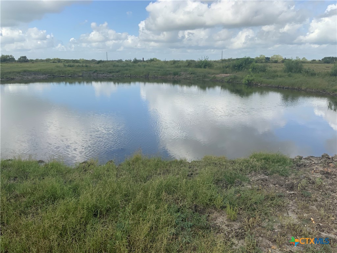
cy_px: 126
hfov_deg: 61.7
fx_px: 282
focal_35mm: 29
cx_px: 168
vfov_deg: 48.2
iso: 16
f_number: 1.8
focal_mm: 3
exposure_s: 1/1786
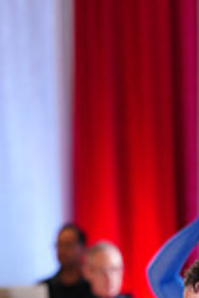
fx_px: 3781
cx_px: 228
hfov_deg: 3.0
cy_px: 503
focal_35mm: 457
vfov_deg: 4.5
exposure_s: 1/320
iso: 1600
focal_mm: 124
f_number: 2.8
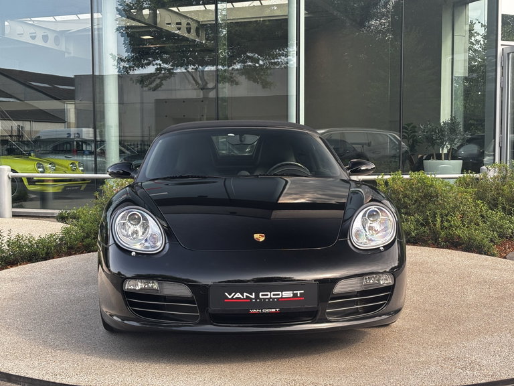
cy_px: 193
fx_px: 772
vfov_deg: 28.0
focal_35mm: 52
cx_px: 257
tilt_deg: -3.3
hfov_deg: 36.8
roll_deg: -0.4
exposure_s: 1/194
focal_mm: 5.96
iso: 32
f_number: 1.6
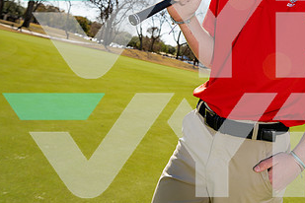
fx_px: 381
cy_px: 26
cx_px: 257
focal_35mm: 45
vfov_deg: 28.9
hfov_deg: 41.2
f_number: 5.6
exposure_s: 1/250
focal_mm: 24
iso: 100
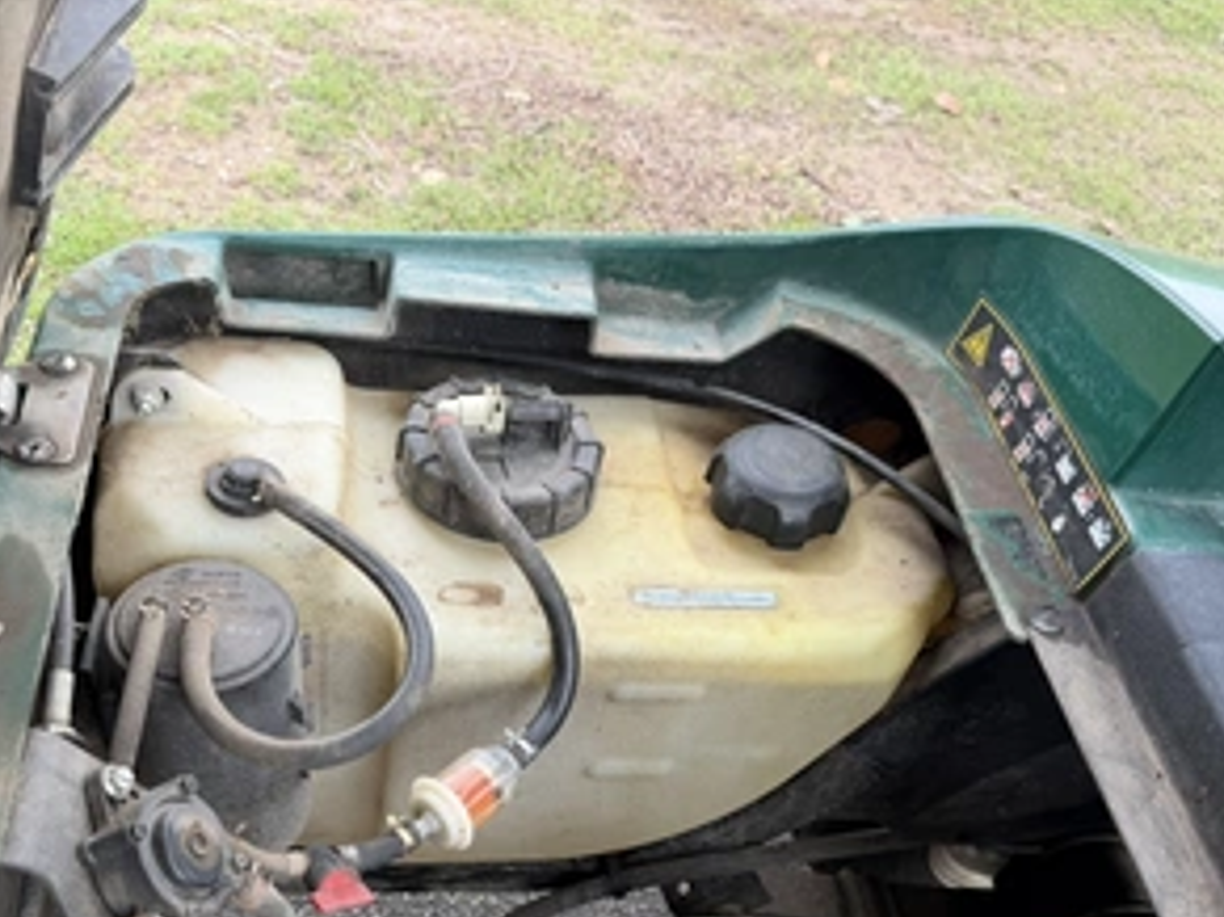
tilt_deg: -45.9
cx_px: 559
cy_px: 627
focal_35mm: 33
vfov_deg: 42.2
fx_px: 1166
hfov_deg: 55.3
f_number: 1.78
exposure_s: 1/158
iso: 64
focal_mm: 6.76
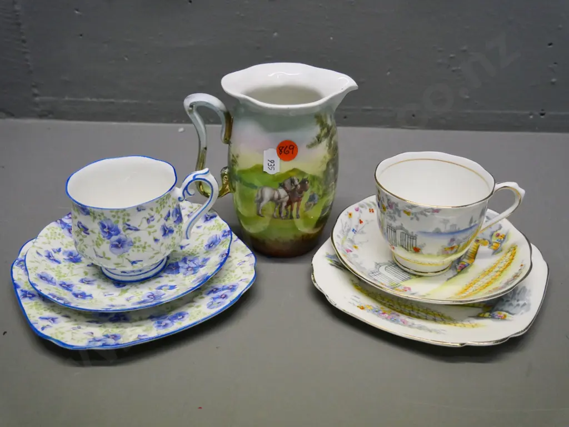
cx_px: 284
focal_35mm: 36
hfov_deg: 51.4
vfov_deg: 39.7
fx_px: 592
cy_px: 214
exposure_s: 1/500
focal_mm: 18
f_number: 3.9
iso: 3200
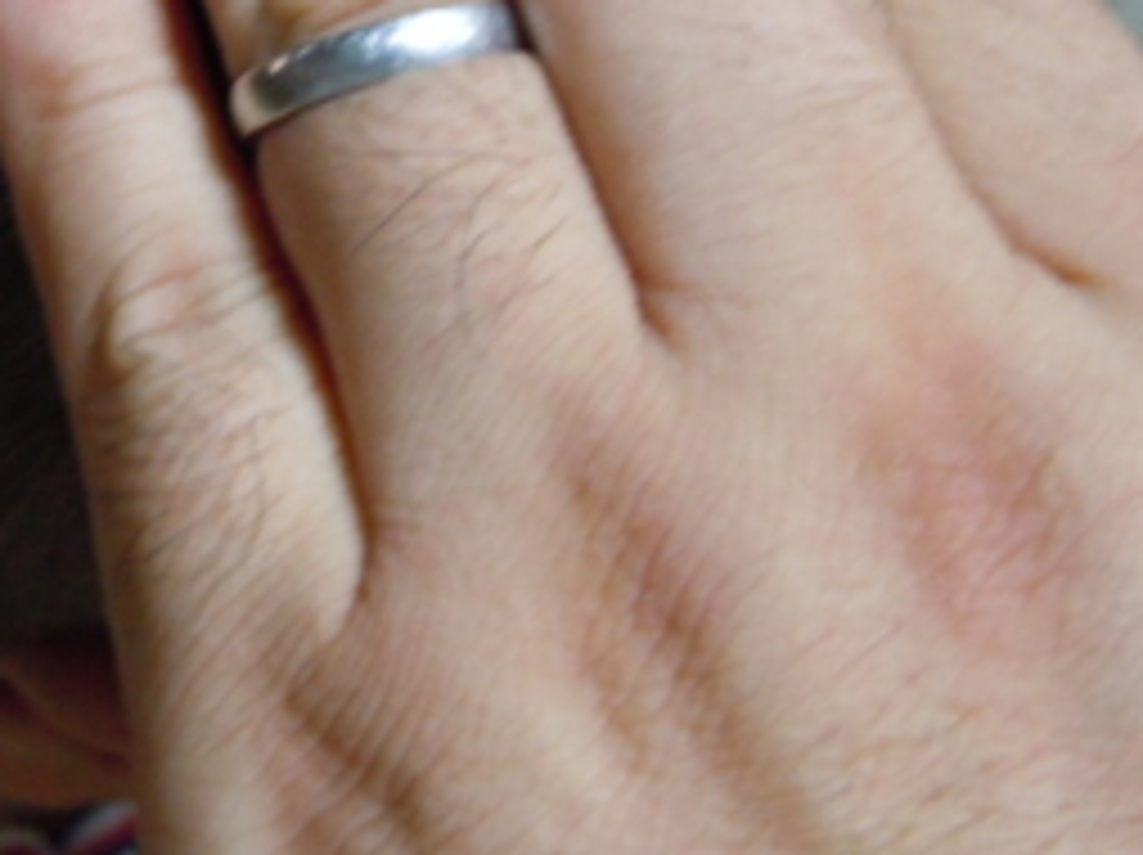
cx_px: 4
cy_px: -63
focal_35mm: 71
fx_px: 2342
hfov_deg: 26.0
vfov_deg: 19.9
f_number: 3.5
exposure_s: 1/15
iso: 400
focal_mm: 5.4
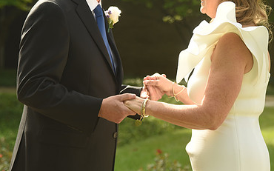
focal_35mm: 168
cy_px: 31
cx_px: 170
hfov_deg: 12.5
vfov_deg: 7.8
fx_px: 1254
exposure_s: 1/400
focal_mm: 105
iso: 200
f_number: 5
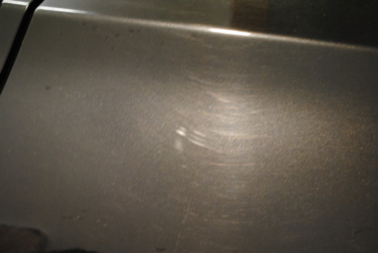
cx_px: 189
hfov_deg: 36.8
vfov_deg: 25.1
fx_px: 568
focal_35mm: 54
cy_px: 126
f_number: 5
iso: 1250
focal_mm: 36
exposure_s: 1/30
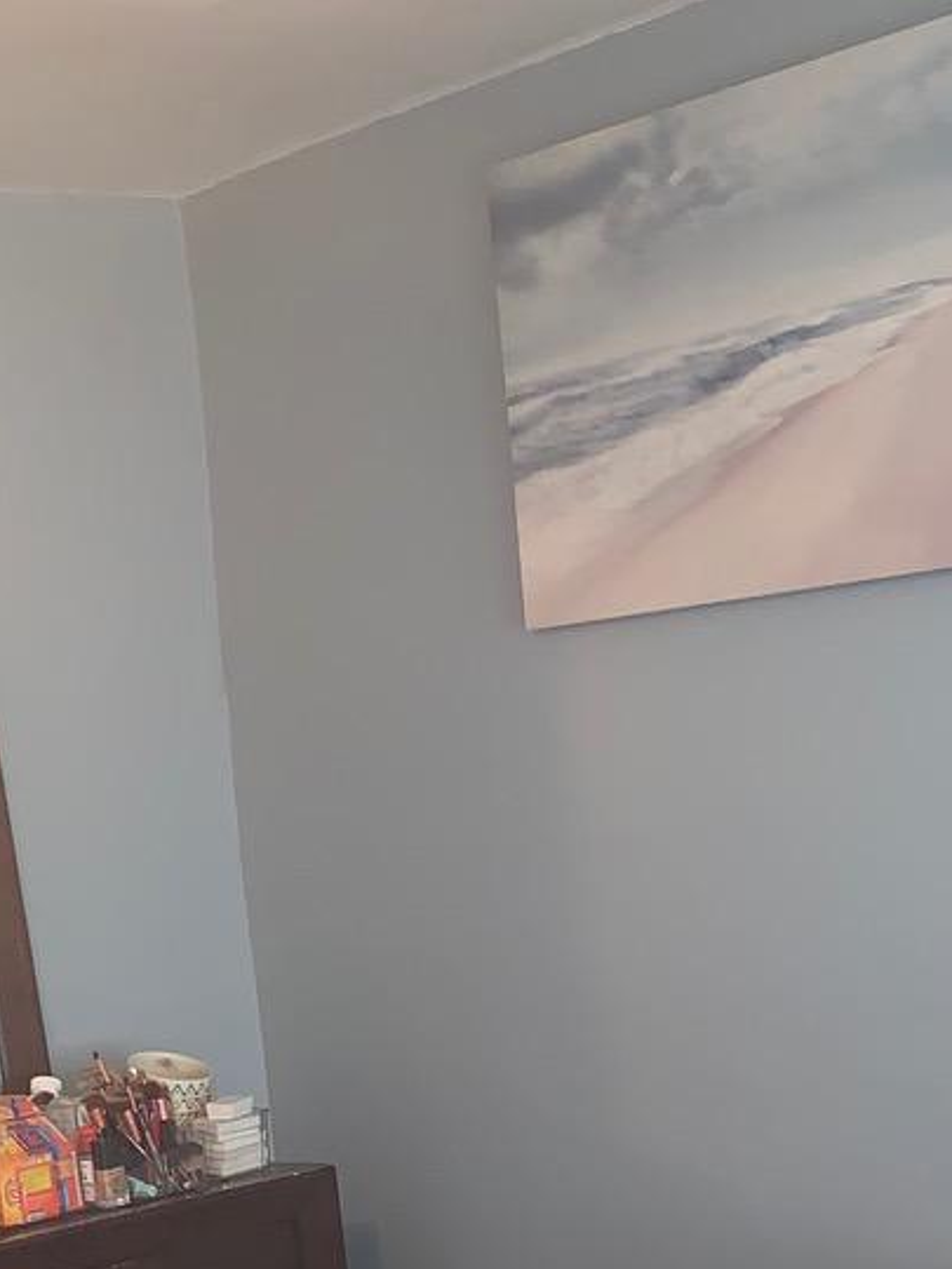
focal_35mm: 74
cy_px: 1276
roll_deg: +5.0
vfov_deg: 25.0
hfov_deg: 19.8
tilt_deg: -9.3
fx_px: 2714
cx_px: 331
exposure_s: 1/15
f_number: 1.8
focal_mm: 4.25
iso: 40
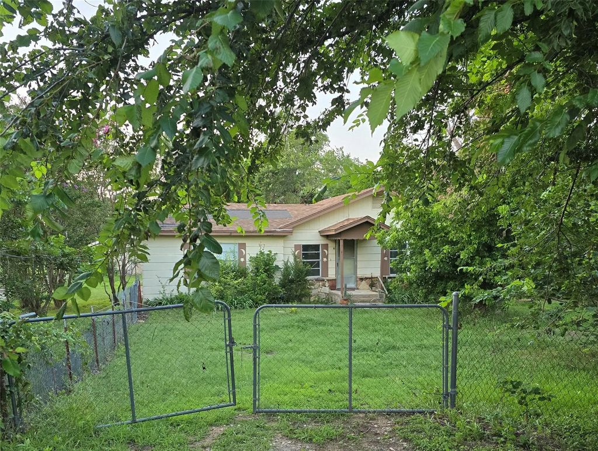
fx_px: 398
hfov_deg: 73.8
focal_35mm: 23
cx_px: 299
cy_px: 226
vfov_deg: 59.0
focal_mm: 6.3
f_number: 1.7
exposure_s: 1/182
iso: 200
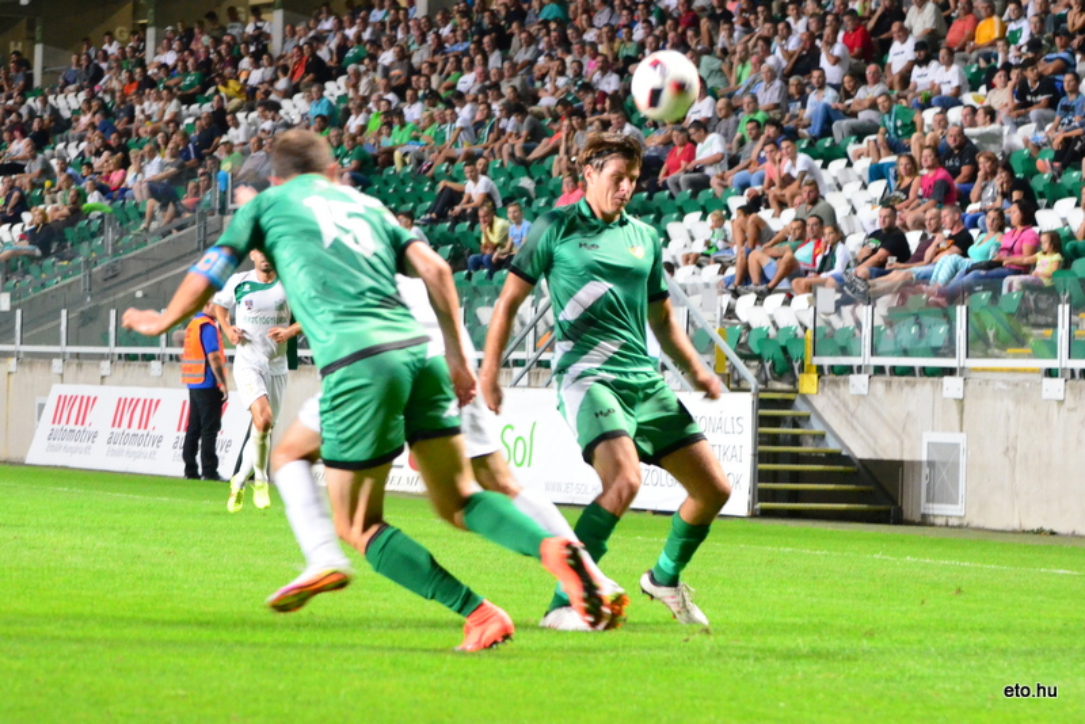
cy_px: 362
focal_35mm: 123
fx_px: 3708
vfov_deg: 11.2
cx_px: 542
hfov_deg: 16.6
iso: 4000
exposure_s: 1/200
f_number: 4.5
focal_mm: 82
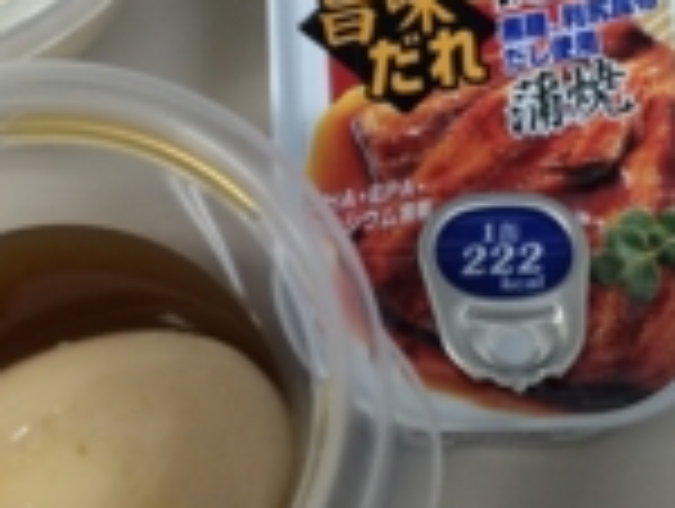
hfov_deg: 24.4
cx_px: 324
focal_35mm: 80
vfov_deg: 18.5
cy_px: 193
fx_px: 1562
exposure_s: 1/33
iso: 80
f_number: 2.2
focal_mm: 4.12
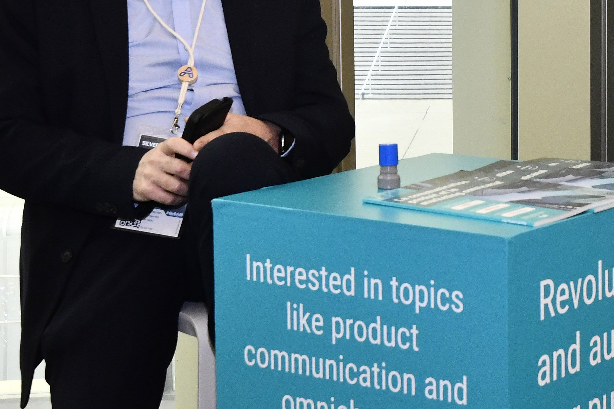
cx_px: 631
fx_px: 1707
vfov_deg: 13.6
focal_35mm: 100
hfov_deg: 19.7
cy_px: 52
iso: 1600
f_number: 6.3
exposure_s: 1/100
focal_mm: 31
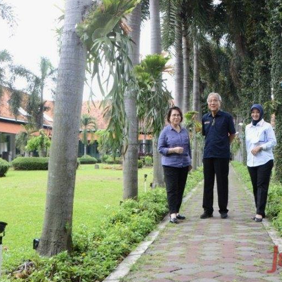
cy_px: 124
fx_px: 406
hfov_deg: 37.1
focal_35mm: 44
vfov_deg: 38.3
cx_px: 224
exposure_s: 1/200
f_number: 10
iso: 1600
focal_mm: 18
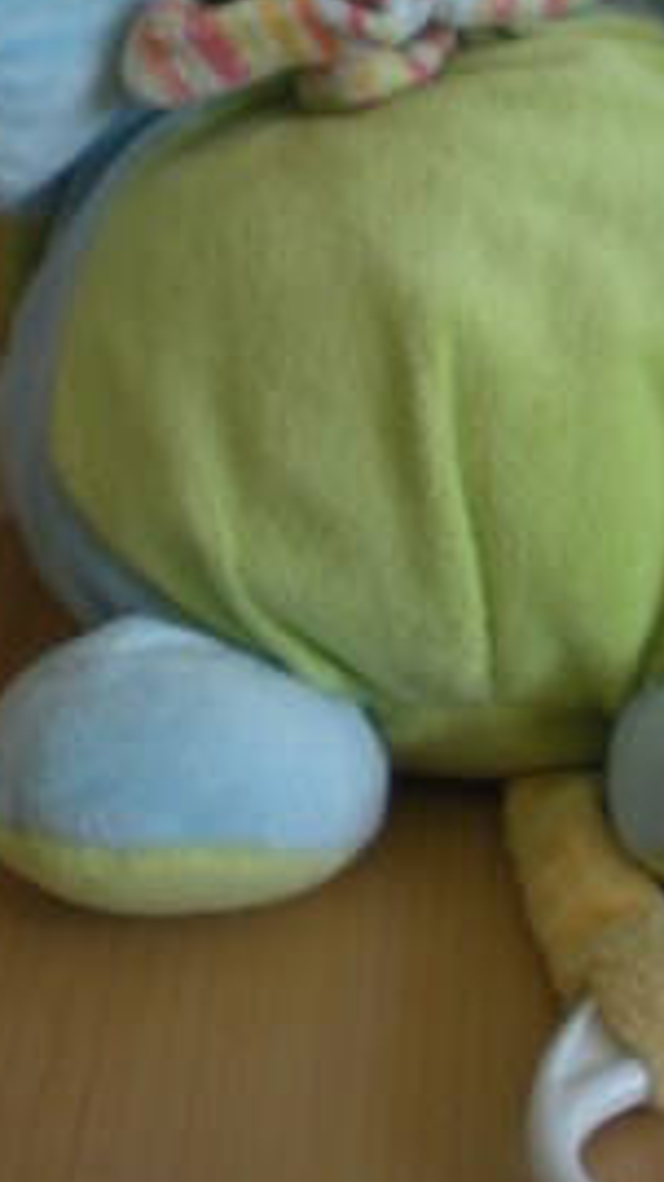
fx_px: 2508
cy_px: 338
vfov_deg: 26.3
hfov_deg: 15.0
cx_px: 475
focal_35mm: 80
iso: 179
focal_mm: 6.3
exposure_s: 1/71.3
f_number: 3.1
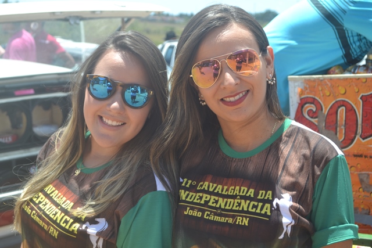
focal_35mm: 60
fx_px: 620
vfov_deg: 22.6
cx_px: 186
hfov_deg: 33.4
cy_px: 124
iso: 100
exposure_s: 1/200
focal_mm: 40
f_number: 7.1
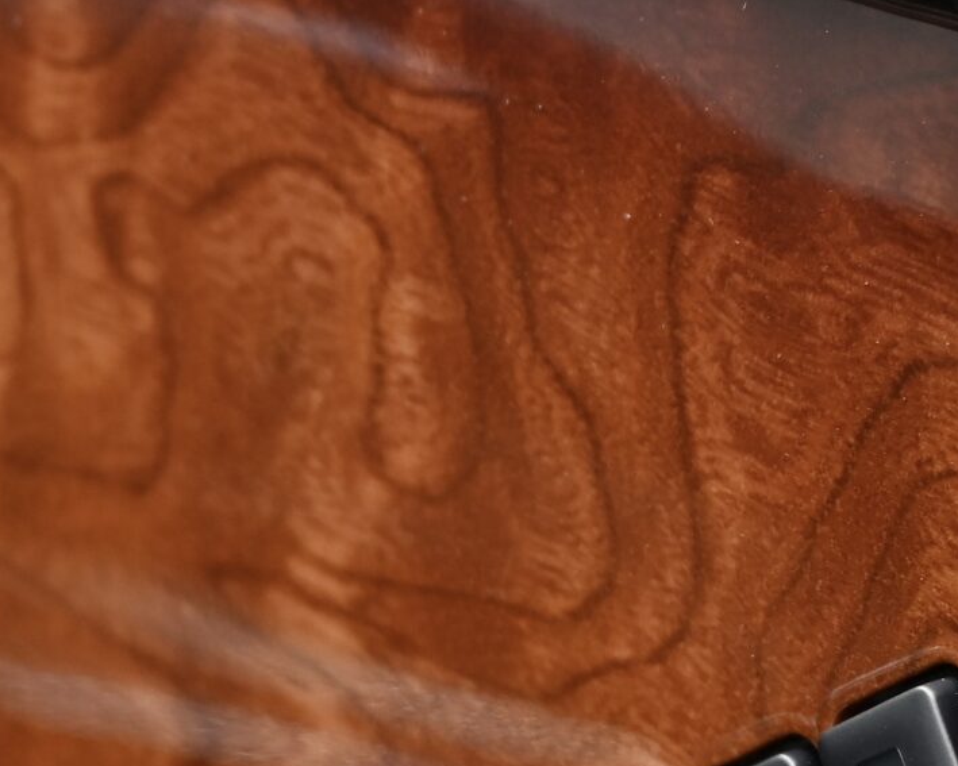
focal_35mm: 125
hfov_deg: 15.5
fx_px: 3531
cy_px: 675
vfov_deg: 12.3
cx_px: 465
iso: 320
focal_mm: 24.5
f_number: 4.2
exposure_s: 1/250
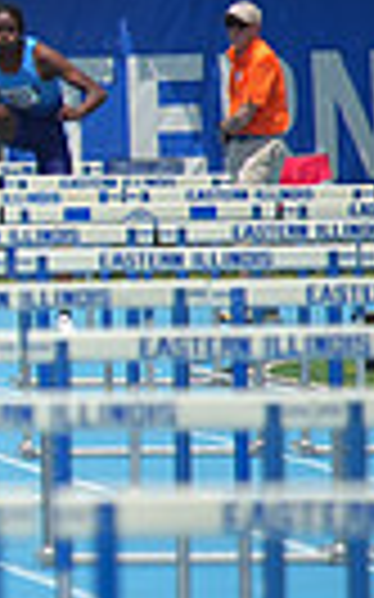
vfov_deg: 1.4
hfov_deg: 0.9
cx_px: -811
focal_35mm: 1506
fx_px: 24587
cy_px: 182
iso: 400
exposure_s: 1/2500
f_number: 5.6
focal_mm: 340
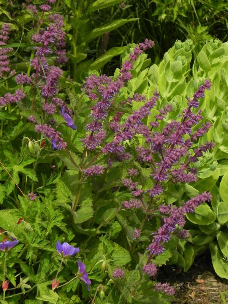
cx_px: 114
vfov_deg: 12.2
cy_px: 152
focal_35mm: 162
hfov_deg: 9.2
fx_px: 1423
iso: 160
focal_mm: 28.8
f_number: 5
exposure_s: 1/1000
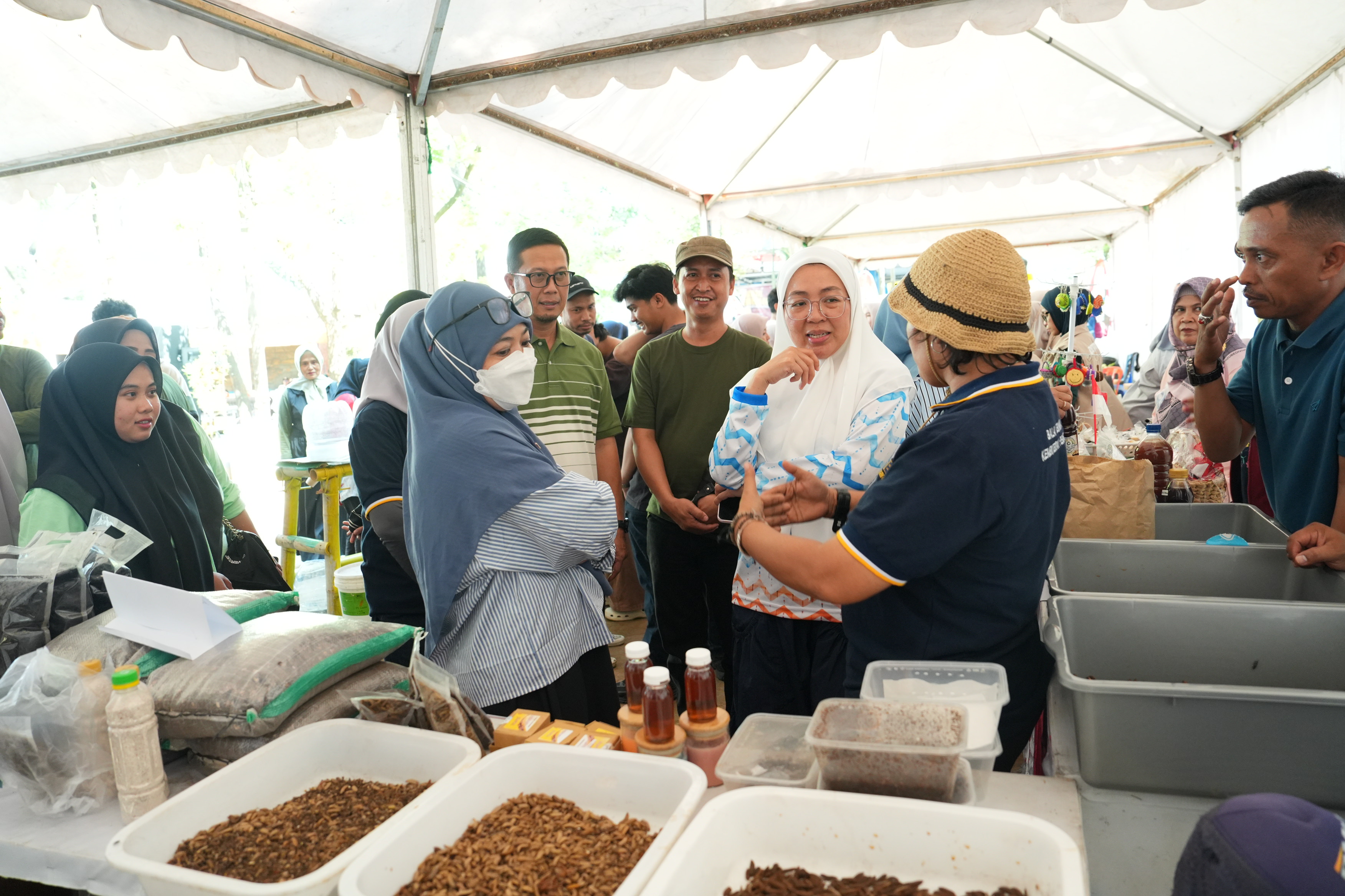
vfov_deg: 53.1
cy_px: 448
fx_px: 897
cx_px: 672
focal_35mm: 24
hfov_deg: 73.7
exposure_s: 1/160
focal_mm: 24
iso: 2500
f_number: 4
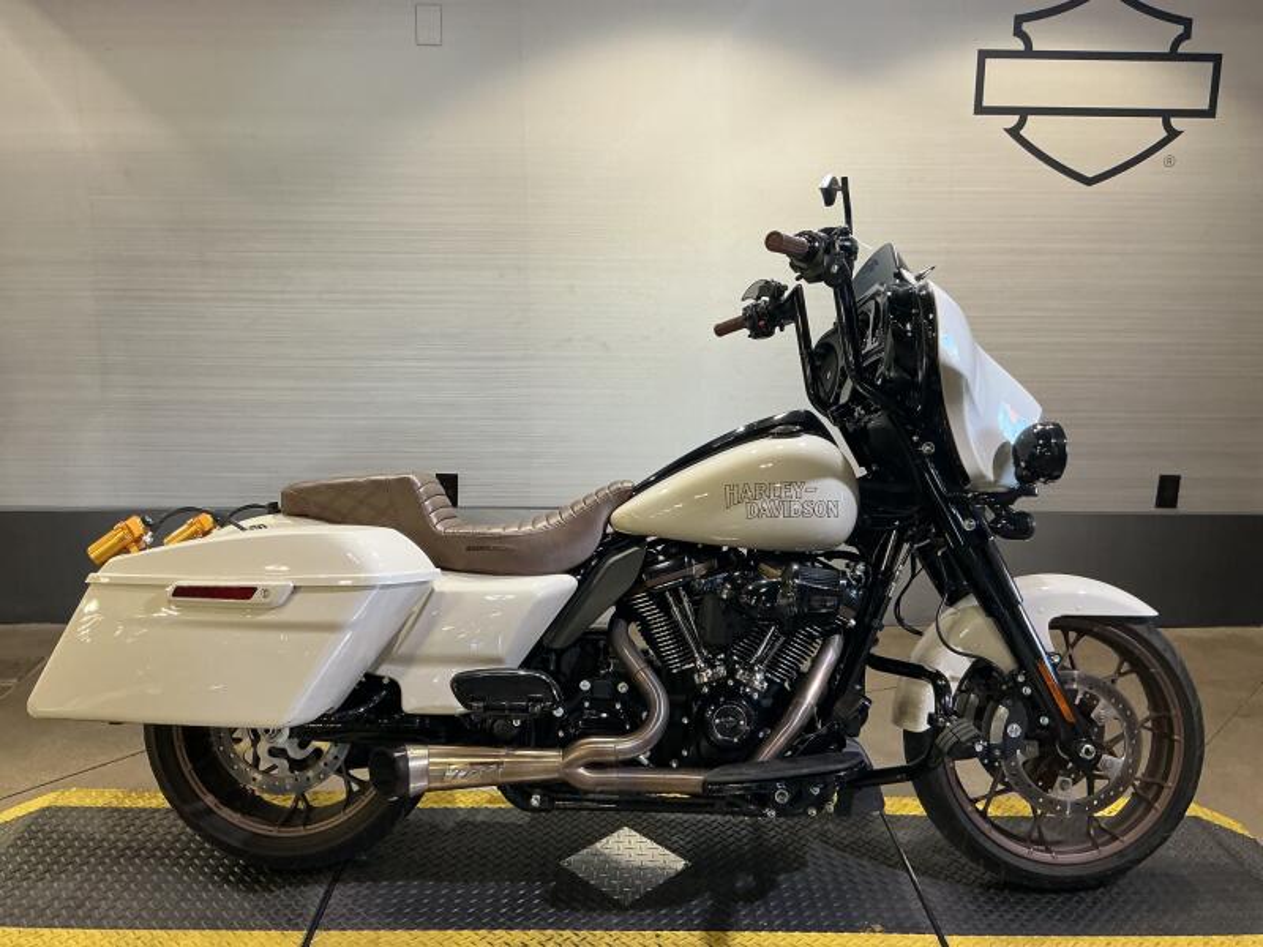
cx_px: 632
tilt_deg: -13.7
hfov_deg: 61.7
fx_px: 1058
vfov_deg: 48.2
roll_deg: -1.2
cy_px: 474
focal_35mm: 29
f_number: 1.8
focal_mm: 3
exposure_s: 1/60
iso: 80
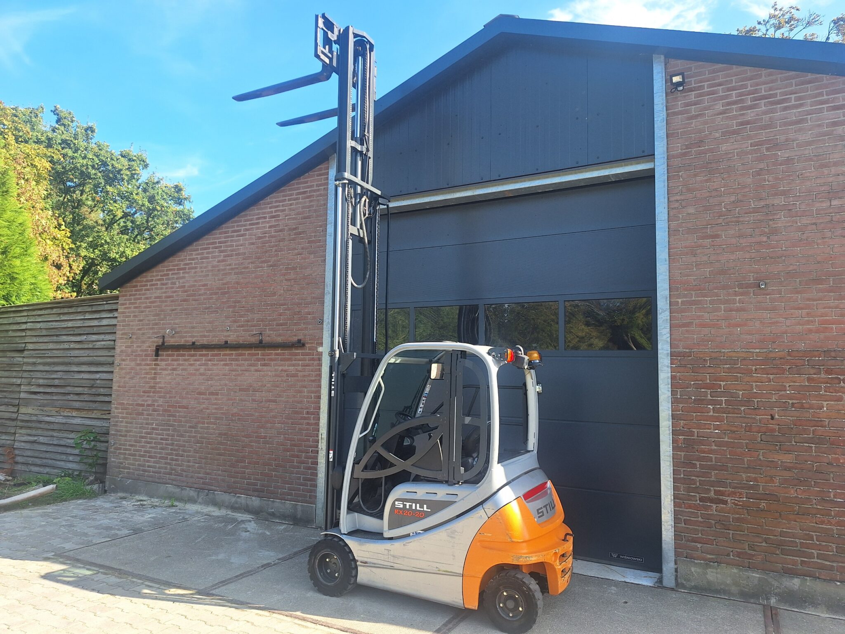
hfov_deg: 73.9
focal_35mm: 23
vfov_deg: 58.9
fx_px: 561
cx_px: 422
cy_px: 317
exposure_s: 1/769
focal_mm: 5.54
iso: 40
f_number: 1.8
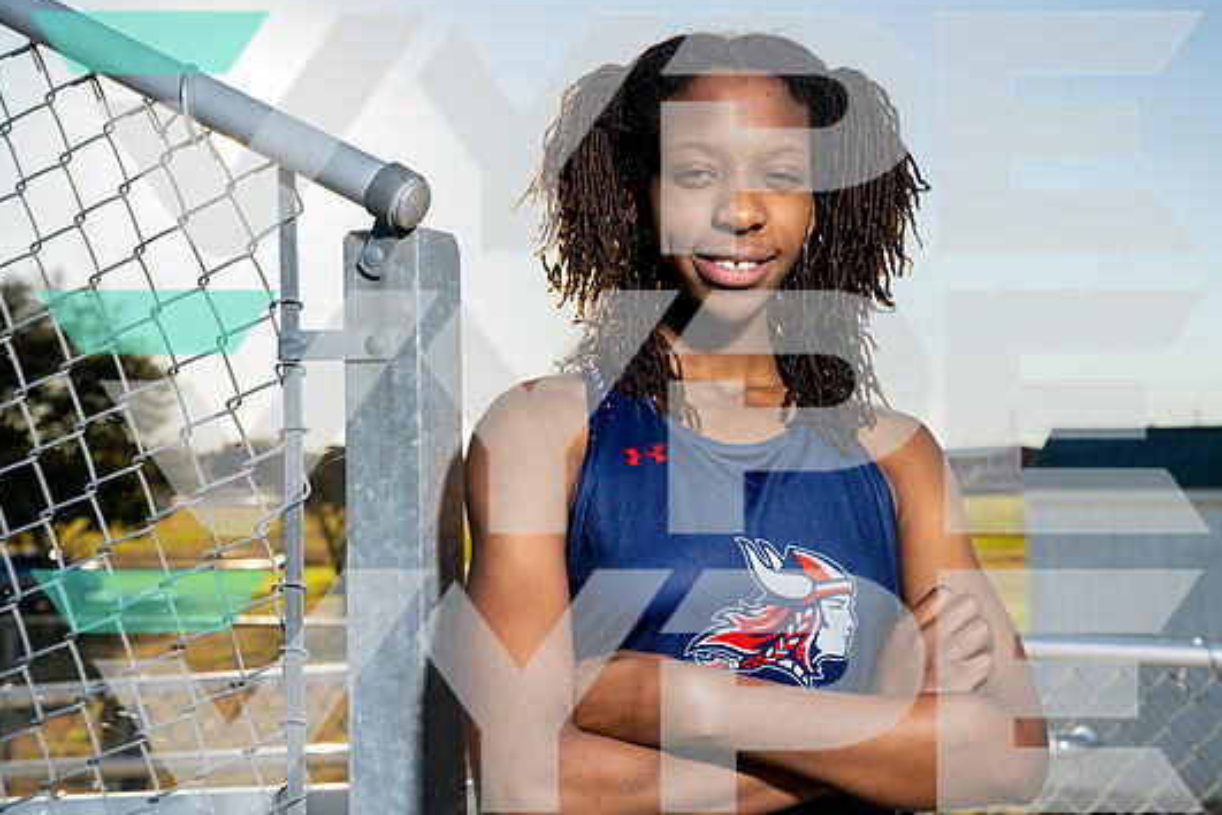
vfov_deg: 28.6
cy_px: 413
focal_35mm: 47
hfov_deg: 41.9
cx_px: 624
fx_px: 1595
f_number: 5.6
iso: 100
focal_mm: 43
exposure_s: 1/250
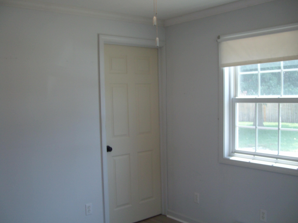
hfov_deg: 51.4
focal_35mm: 36
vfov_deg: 39.7
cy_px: 111
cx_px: 149
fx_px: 310
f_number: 2.8
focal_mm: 5.8
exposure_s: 1/56.5
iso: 80
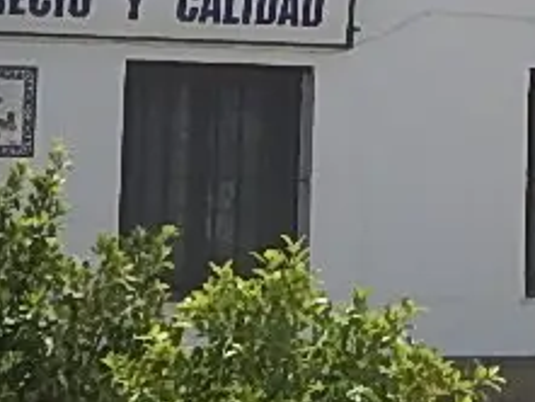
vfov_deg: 7.2
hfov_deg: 9.5
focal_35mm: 203
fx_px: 3139
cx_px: 775
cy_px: -145
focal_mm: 5
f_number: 3.9
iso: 125
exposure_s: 1/1500
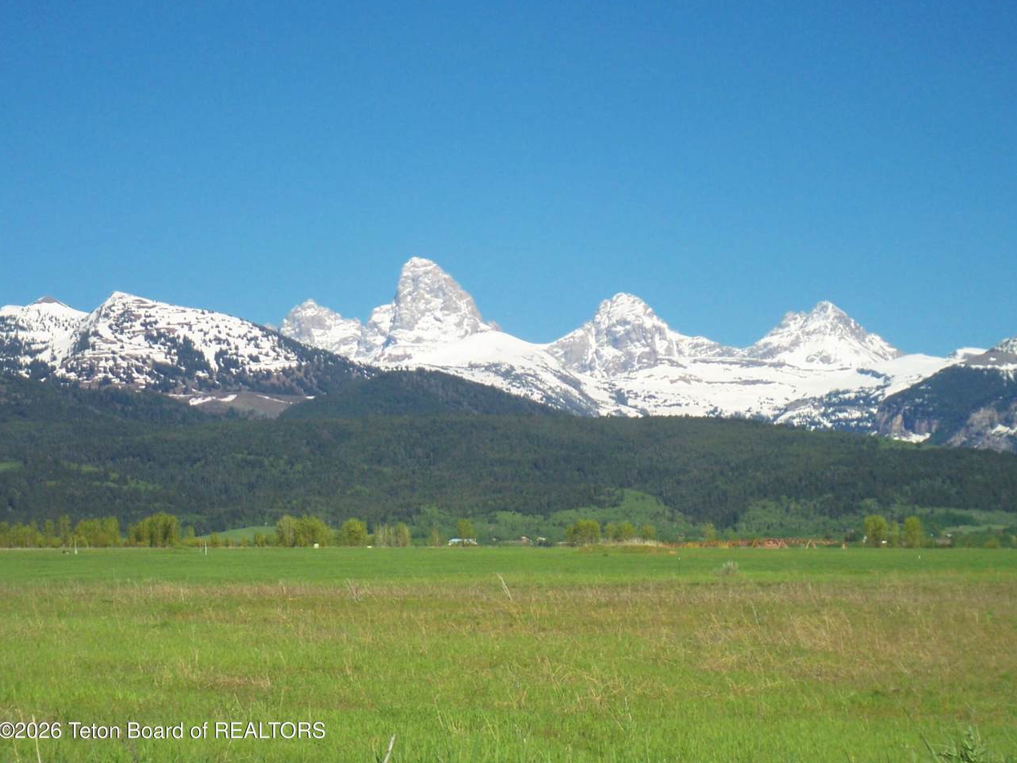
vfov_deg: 12.6
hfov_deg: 16.7
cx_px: 509
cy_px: 381
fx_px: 3467
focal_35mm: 118
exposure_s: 1/800
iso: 64
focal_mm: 19.2
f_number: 4.4
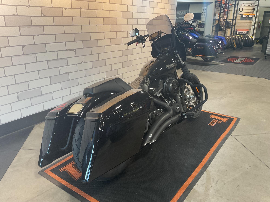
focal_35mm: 29
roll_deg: +0.5
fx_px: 226
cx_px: 135
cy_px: 101
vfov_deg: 48.2
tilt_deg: -20.5
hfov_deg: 61.7
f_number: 1.8
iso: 64
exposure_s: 1/50
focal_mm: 3
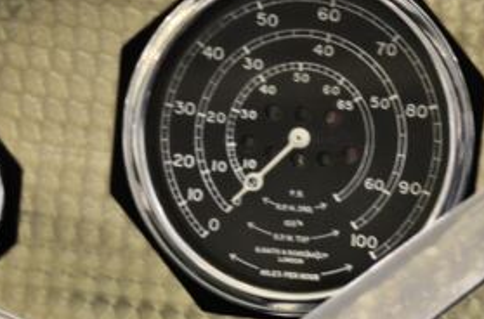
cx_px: 295
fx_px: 4383
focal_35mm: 327
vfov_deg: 4.2
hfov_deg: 6.3
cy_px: 256
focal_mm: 95
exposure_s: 1/8
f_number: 5.3
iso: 400
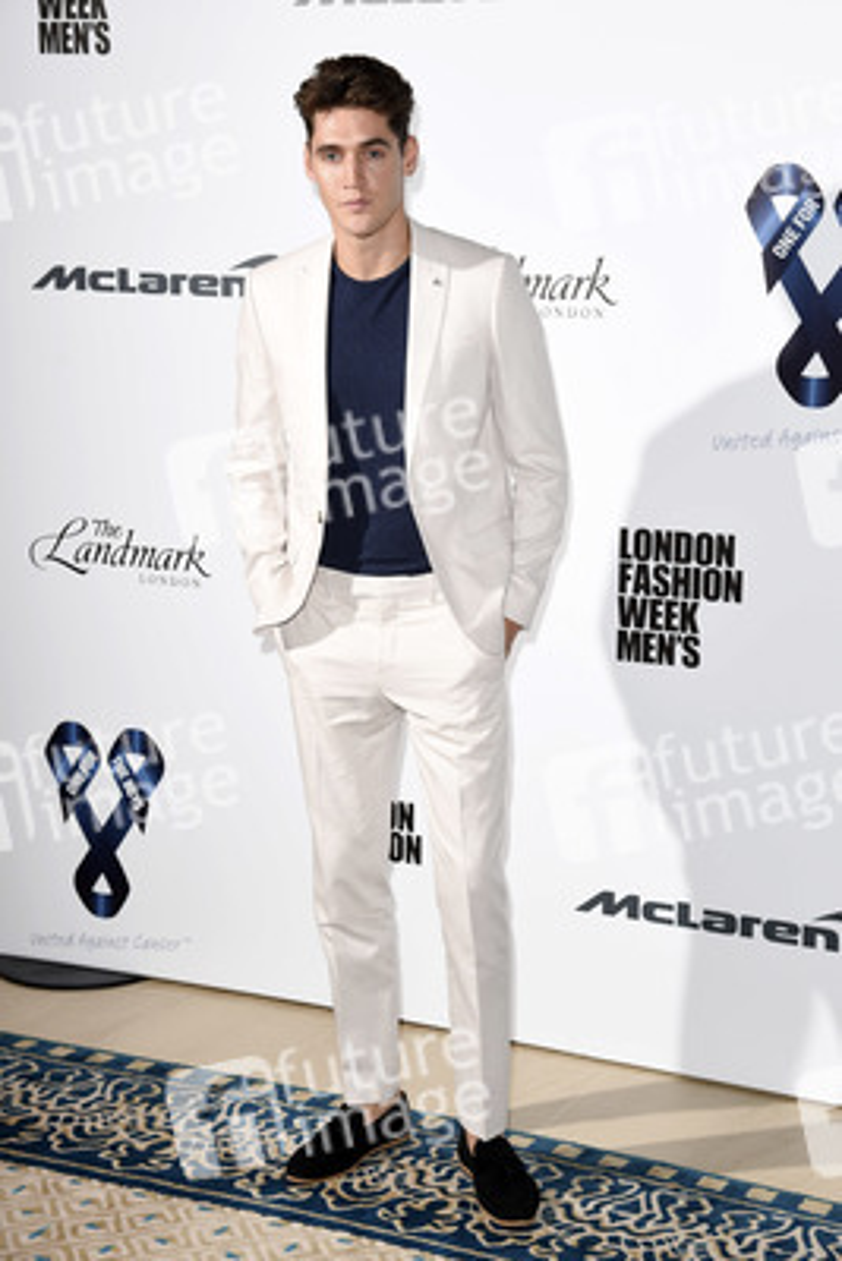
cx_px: 421
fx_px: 2173
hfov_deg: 21.9
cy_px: 630
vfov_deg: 32.4
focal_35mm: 62
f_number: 6.3
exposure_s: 1/250
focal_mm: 62
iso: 640
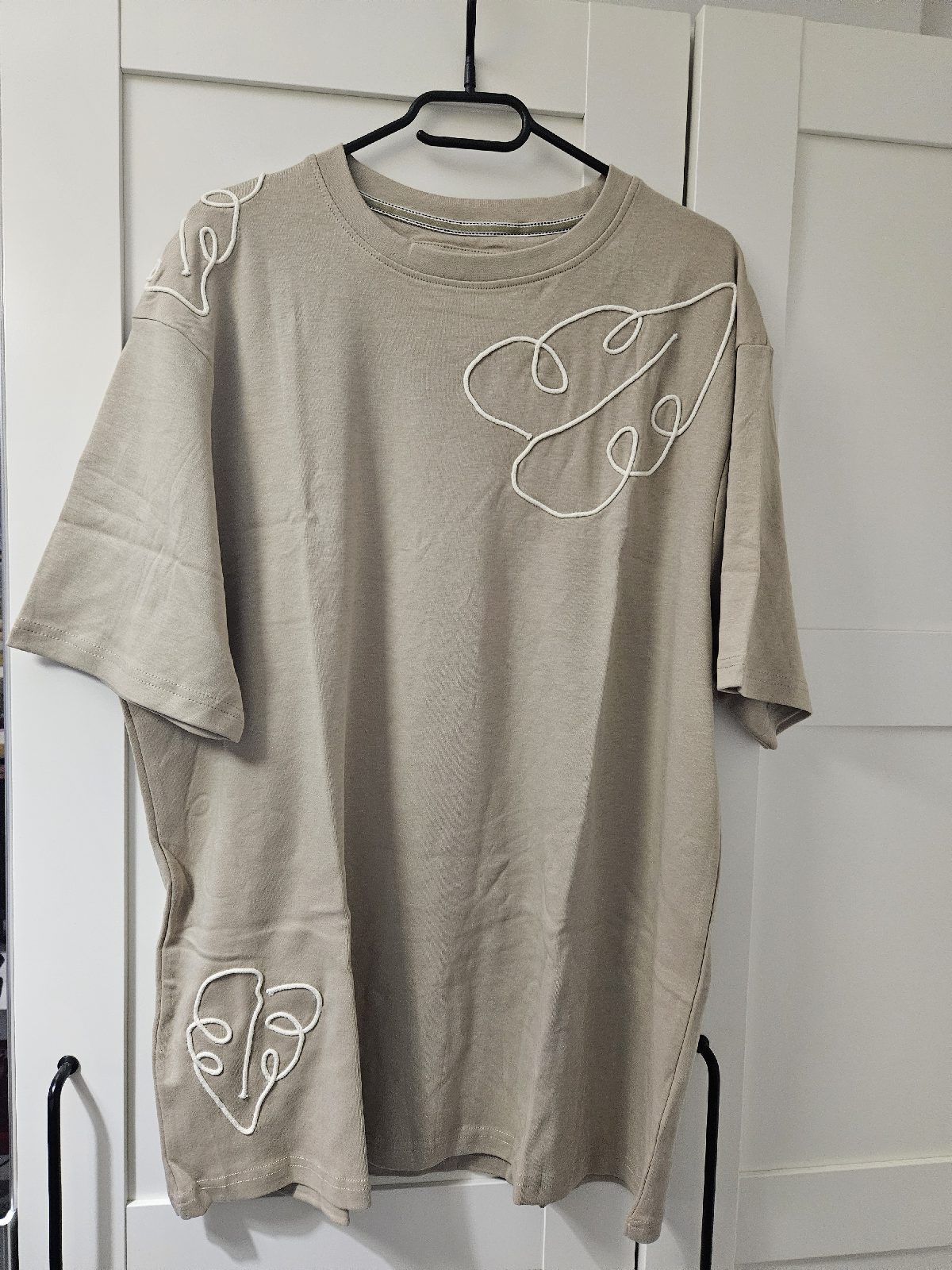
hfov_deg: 58.9
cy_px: 635
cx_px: 476
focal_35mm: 23
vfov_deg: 73.9
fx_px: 843
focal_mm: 5.4
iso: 1000
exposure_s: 1/101
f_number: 1.8
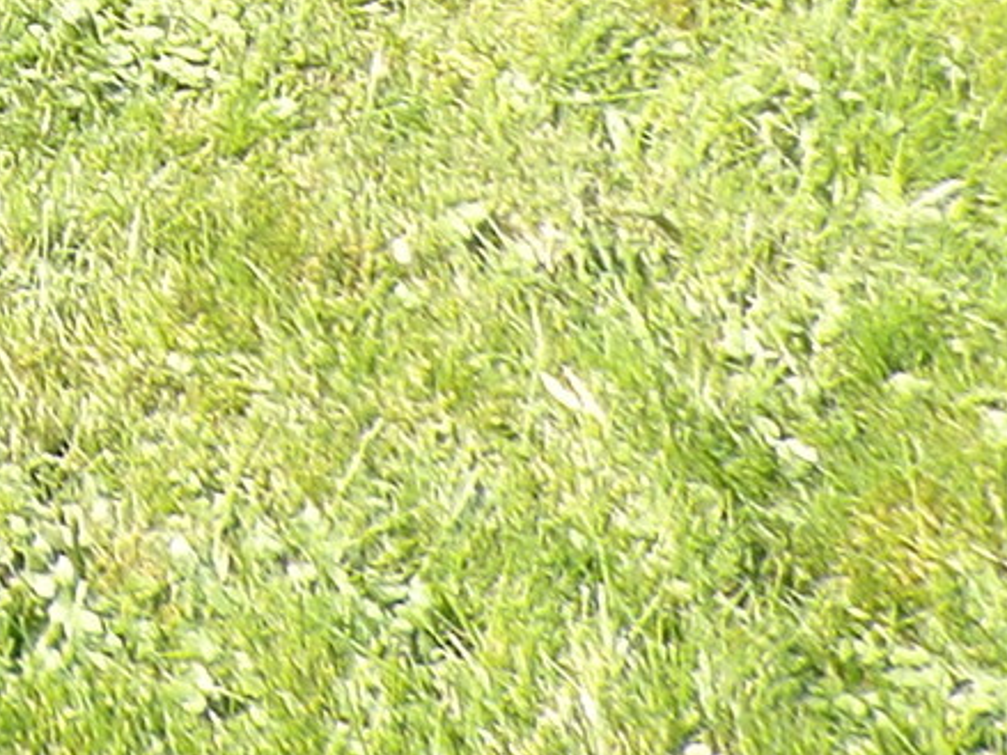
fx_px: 4886
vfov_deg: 7.6
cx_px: -1833
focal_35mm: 168
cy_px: -1590
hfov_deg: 9.6
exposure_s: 1/316
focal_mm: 4.3
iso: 100
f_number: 3.2
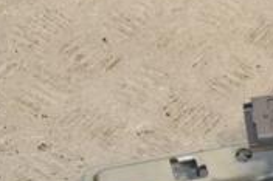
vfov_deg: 9.6
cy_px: 114
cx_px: 422
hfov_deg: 13.5
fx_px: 1083
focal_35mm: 143
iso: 800
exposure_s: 1/200
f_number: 9
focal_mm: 28
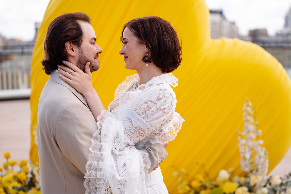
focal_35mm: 56
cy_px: 92
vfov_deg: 24.4
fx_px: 449
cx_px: 146
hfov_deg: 35.9
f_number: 2
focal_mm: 53
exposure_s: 1/1250
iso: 125
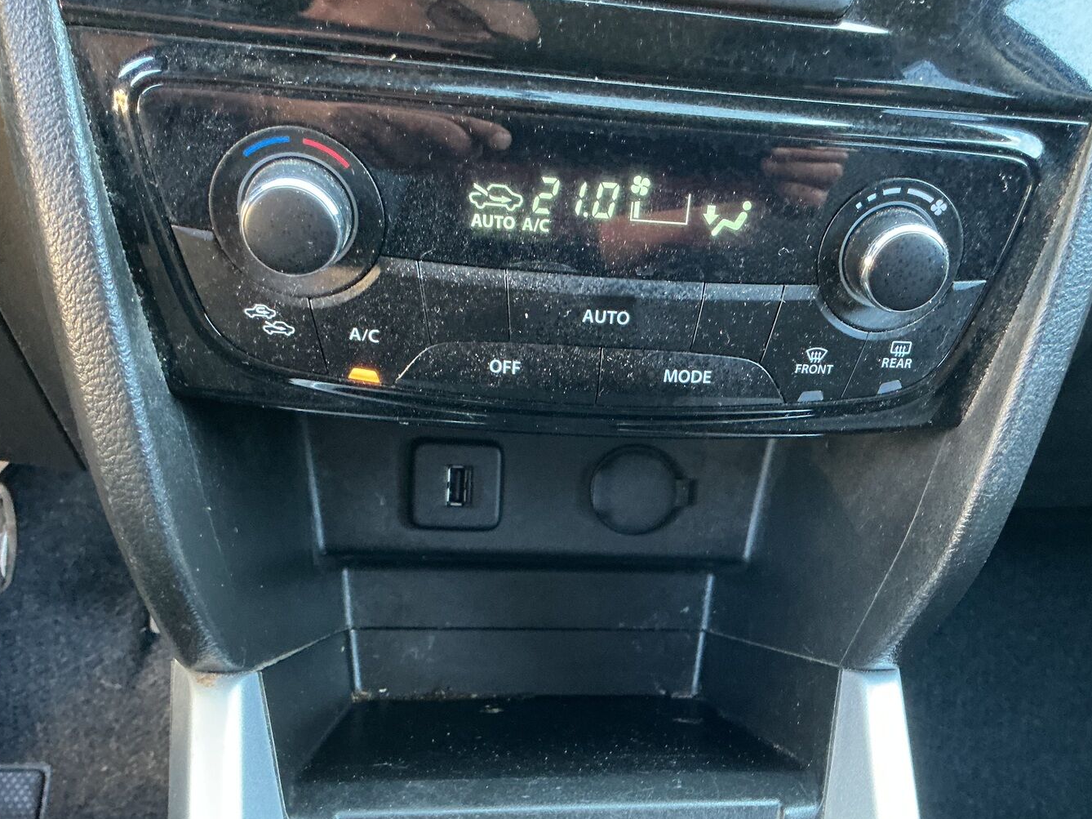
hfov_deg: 49.8
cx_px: 658
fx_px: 1167
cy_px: 502
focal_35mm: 37
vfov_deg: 38.5
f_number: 1.8
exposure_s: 1/30
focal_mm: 3
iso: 320
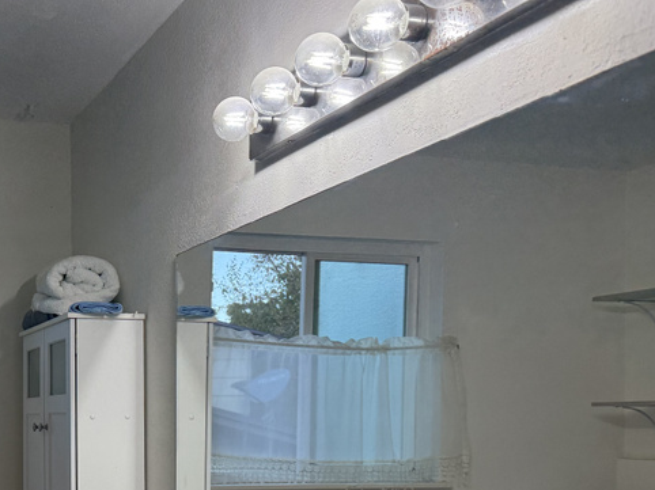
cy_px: 413
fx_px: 965
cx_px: 58
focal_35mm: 51
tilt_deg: +0.8
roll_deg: +0.7
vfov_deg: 27.8
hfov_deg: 35.2
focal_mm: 6.76
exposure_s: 1/240
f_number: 1.78
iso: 160
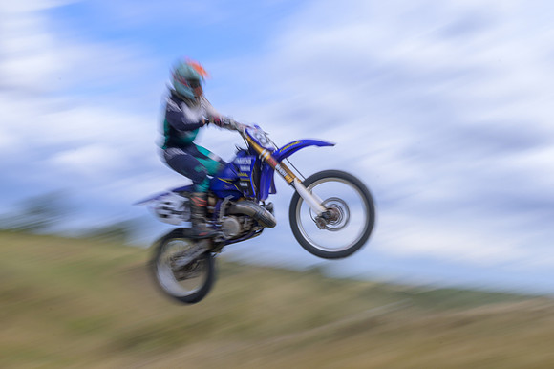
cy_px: 184
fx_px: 554
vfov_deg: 36.8
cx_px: 277
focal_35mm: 36
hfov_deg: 53.2
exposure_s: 1/40
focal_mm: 24
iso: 100
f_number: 16
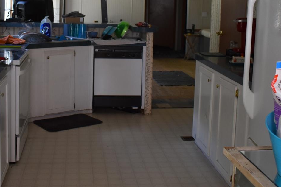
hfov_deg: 35.5
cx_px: 111
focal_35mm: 56
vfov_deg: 23.9
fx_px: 437
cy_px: 44
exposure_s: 1/125
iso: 900
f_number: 3.8
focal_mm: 22
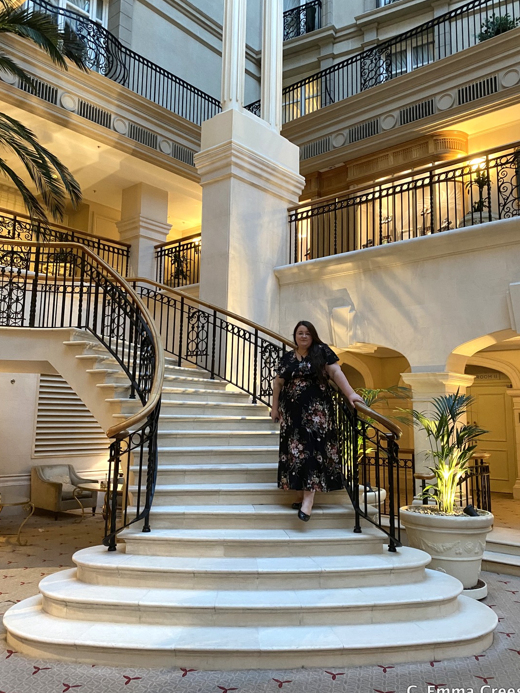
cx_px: 261
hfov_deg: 48.2
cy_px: 330
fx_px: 581
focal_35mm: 29
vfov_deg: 61.6
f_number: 1.8
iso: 500
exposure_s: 1/31
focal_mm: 4.25
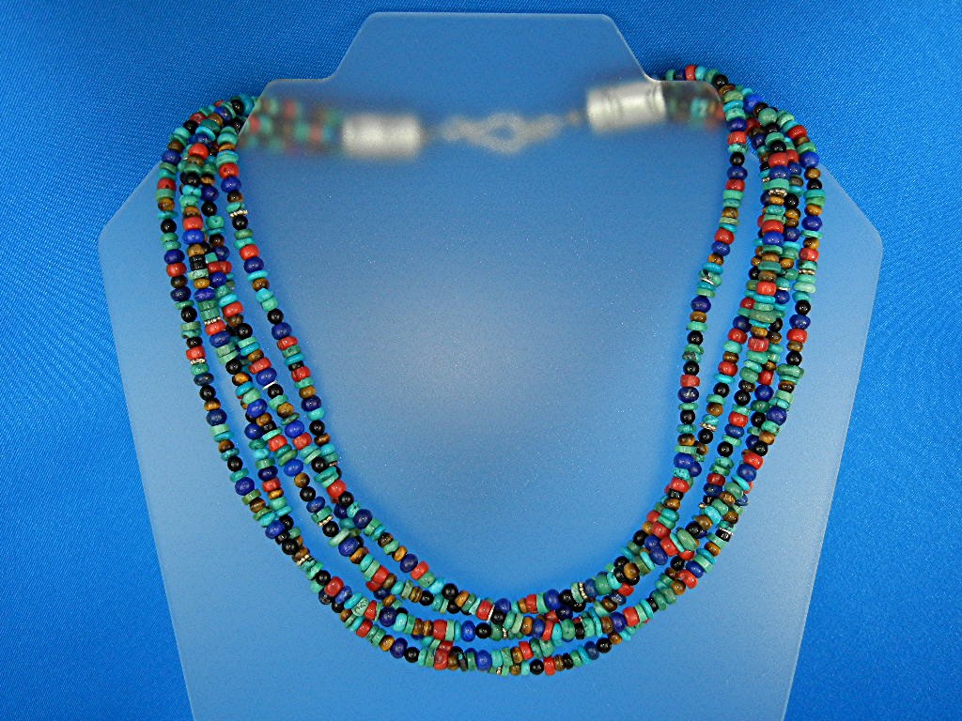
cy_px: 360
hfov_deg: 42.1
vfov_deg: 32.2
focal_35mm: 45
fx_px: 1251
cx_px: 481
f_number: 3.8
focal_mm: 8.1
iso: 314
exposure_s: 1/30
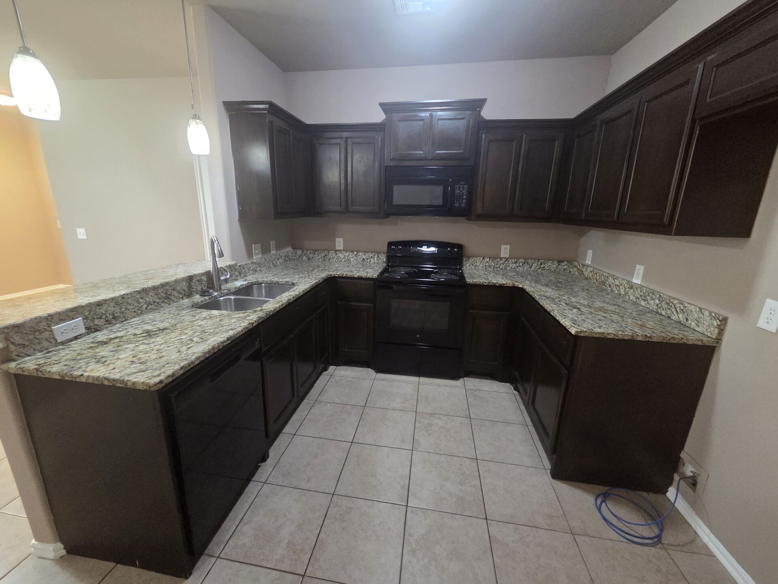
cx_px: 389
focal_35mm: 13
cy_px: 292
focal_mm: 2.2
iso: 1000
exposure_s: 1/60
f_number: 2.2
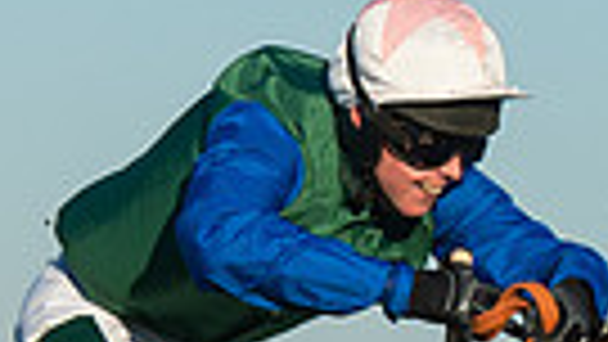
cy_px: 874
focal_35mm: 904
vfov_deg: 1.3
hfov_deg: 2.4
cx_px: 101
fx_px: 14577
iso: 500
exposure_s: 1/3200
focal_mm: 140
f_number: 6.3
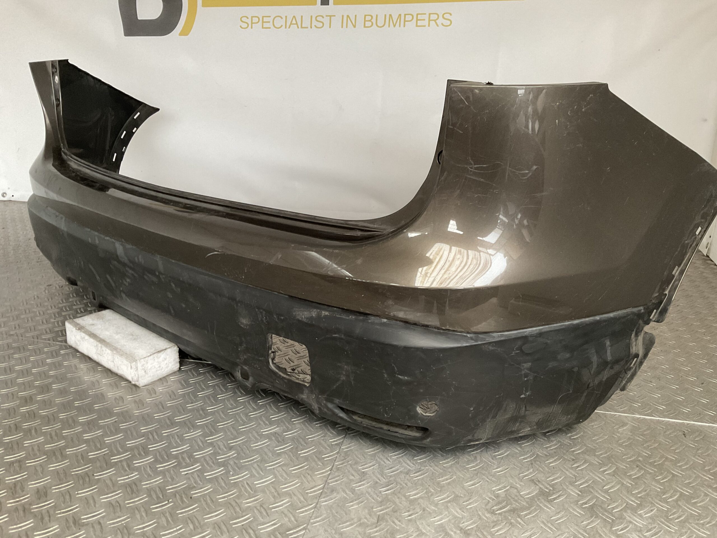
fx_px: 601
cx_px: 358
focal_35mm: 29
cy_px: 269
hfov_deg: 61.7
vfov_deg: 48.2
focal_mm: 3
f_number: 1.8
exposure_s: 1/50
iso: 160
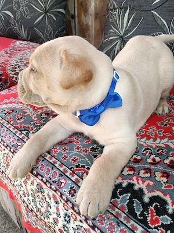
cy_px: 116
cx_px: 87
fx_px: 181
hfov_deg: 51.4
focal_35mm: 27
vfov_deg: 65.3
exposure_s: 1/200
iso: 160
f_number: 1.8
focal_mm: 3.98
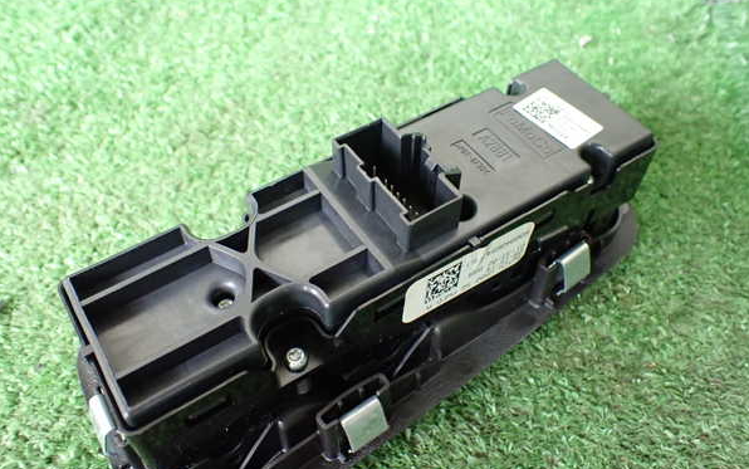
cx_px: 374
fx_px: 653
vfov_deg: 39.5
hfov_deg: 59.6
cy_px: 235
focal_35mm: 32
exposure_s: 1/125
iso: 800
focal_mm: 5.4
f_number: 2.3
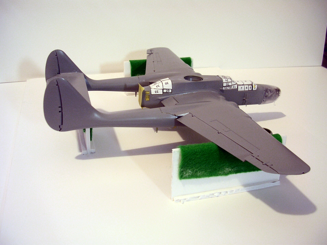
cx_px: 164
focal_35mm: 38
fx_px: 359
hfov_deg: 49.0
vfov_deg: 37.7
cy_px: 122
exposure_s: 1/5.8
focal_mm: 5.8
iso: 58
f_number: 2.8
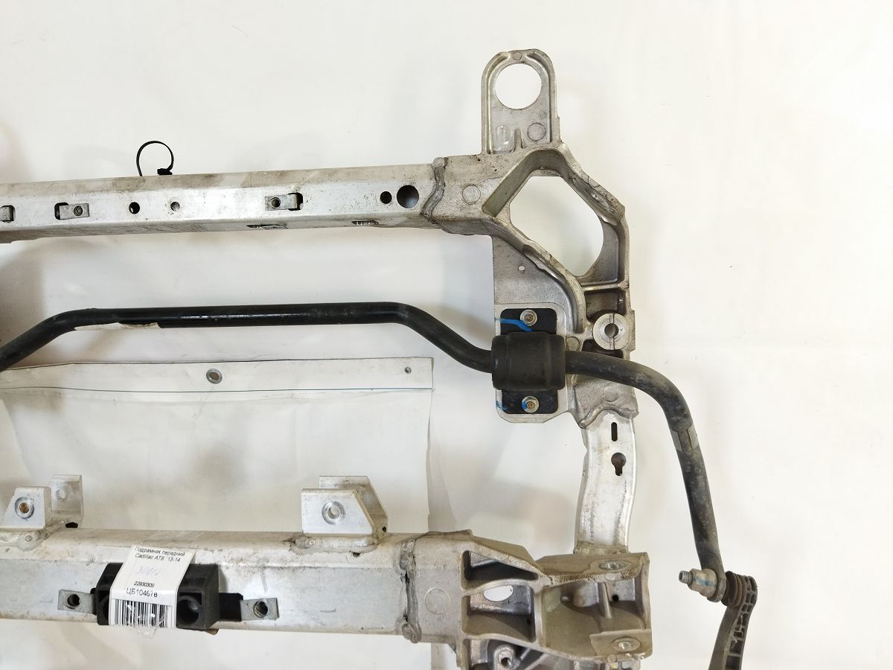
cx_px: 446
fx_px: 697
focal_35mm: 27
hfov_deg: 65.3
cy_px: 335
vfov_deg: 51.4
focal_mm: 4.71
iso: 173
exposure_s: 1/50
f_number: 1.79
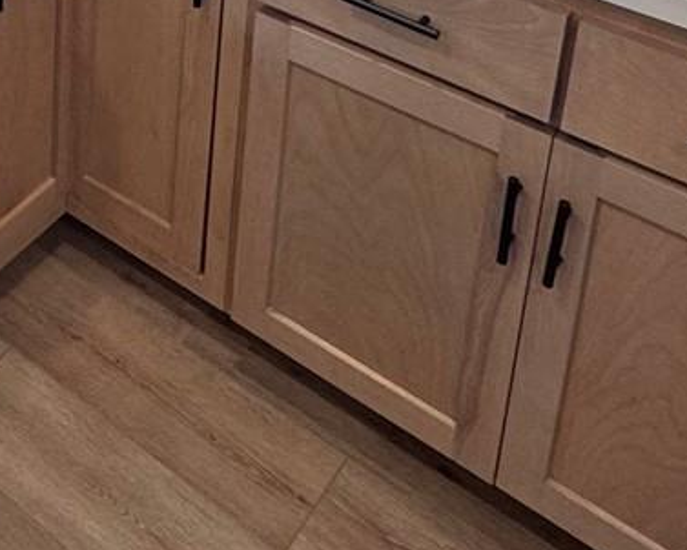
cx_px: -146
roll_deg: +0.6
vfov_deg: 20.7
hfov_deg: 28.2
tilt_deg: -15.6
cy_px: -361
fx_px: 1180
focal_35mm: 58
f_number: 2.2
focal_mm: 2.22
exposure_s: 1/120
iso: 160
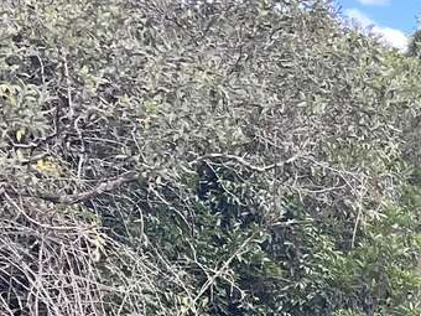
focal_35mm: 147
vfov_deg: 9.1
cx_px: 1086
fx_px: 1788
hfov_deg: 10.9
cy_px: 751
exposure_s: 1/363
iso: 50
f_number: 1.6
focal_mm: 5.1
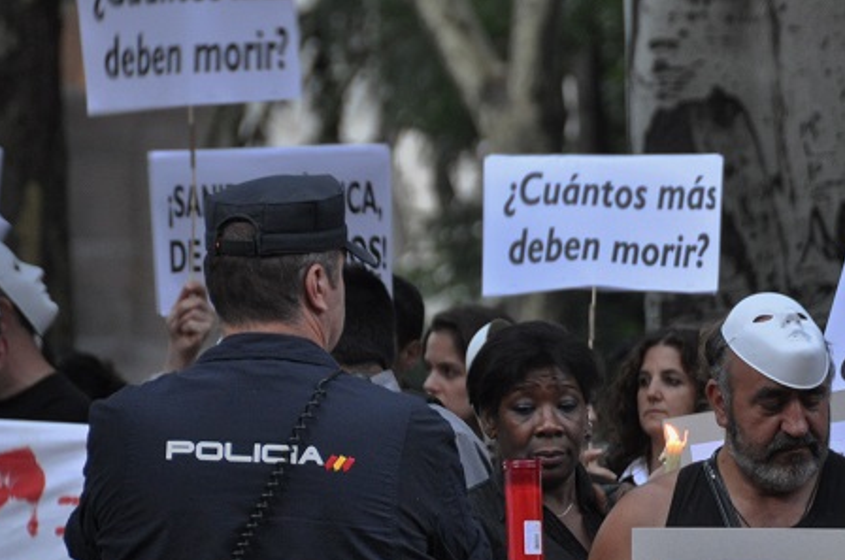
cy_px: 462
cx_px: 737
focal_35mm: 575
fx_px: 13472
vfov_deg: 2.4
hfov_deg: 3.6
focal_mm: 200
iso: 800
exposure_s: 1/25
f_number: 5.6
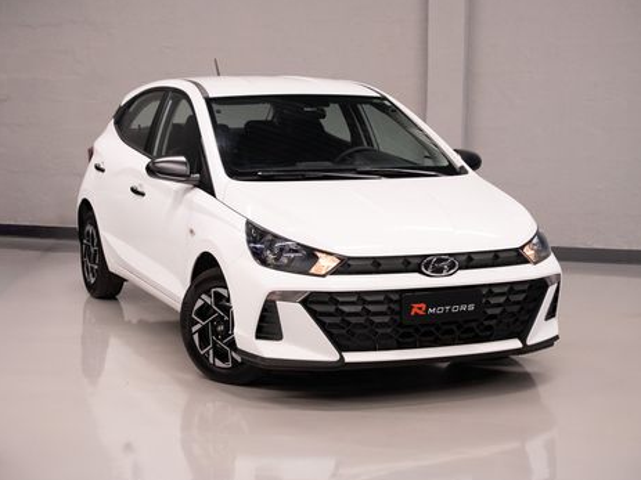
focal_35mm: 77
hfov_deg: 25.3
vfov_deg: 19.1
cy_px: 237
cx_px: 321
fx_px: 1425
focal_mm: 70
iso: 3200
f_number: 4
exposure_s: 1/100
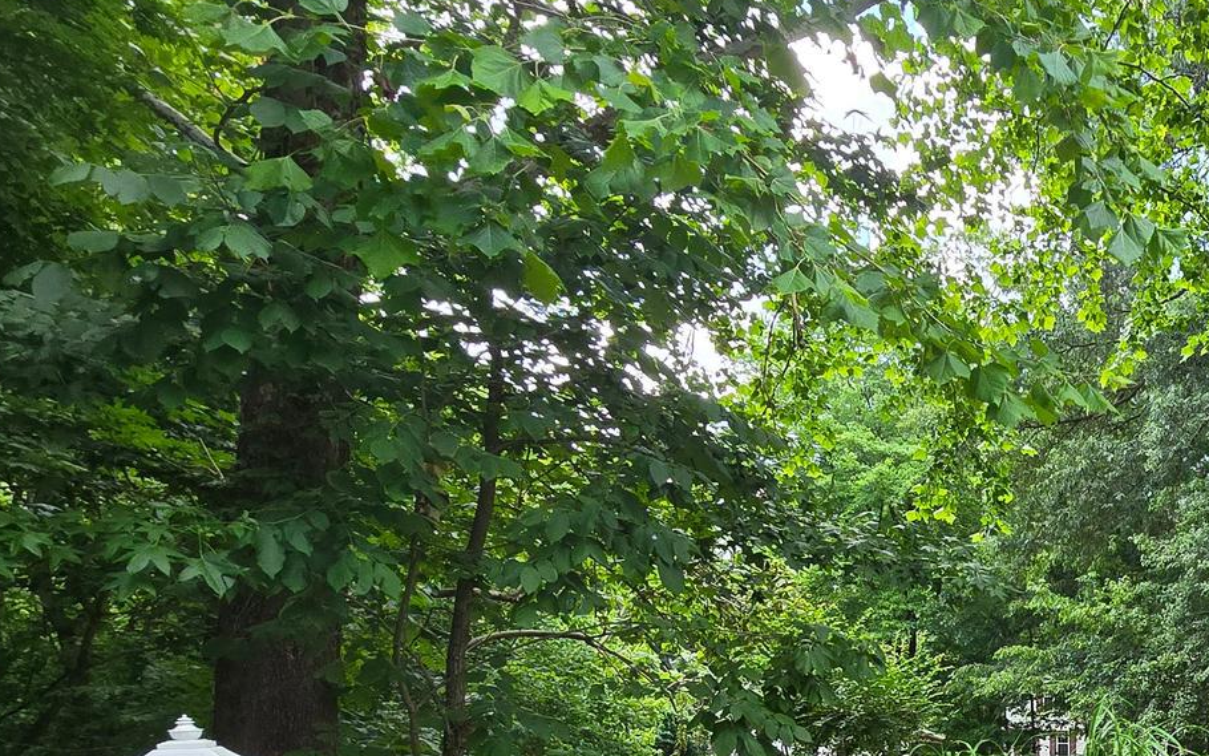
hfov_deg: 48.8
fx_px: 1022
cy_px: 745
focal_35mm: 31
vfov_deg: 36.7
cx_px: 1240
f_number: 2.2
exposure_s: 1/160
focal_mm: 2.2
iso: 50
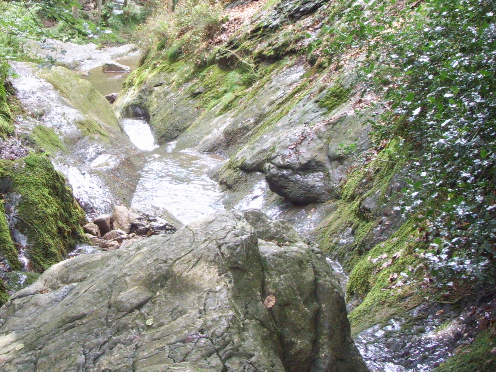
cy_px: 149
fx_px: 1032
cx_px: 155
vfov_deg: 20.4
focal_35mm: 72
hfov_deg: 26.8
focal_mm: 6.6
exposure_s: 1/30
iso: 152
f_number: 3.5
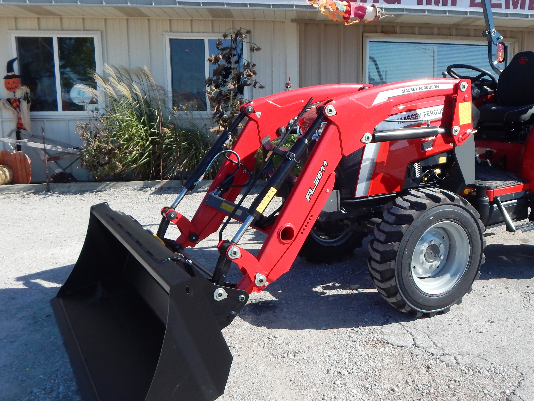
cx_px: 346
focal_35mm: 31
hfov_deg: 57.3
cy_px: 173
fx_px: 478
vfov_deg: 45.3
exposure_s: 1/1250
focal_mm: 4
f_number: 3
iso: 125
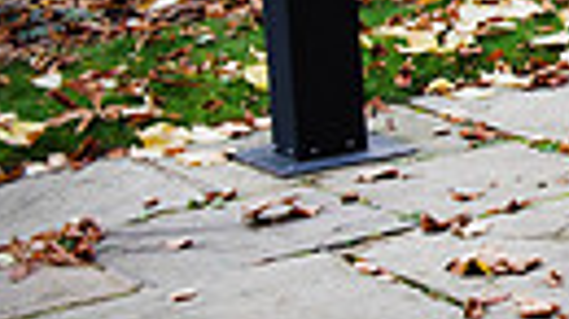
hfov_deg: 11.6
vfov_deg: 7.5
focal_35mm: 159
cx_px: 1265
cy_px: -120
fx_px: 2398
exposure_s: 1/320
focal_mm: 34
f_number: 5
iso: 400
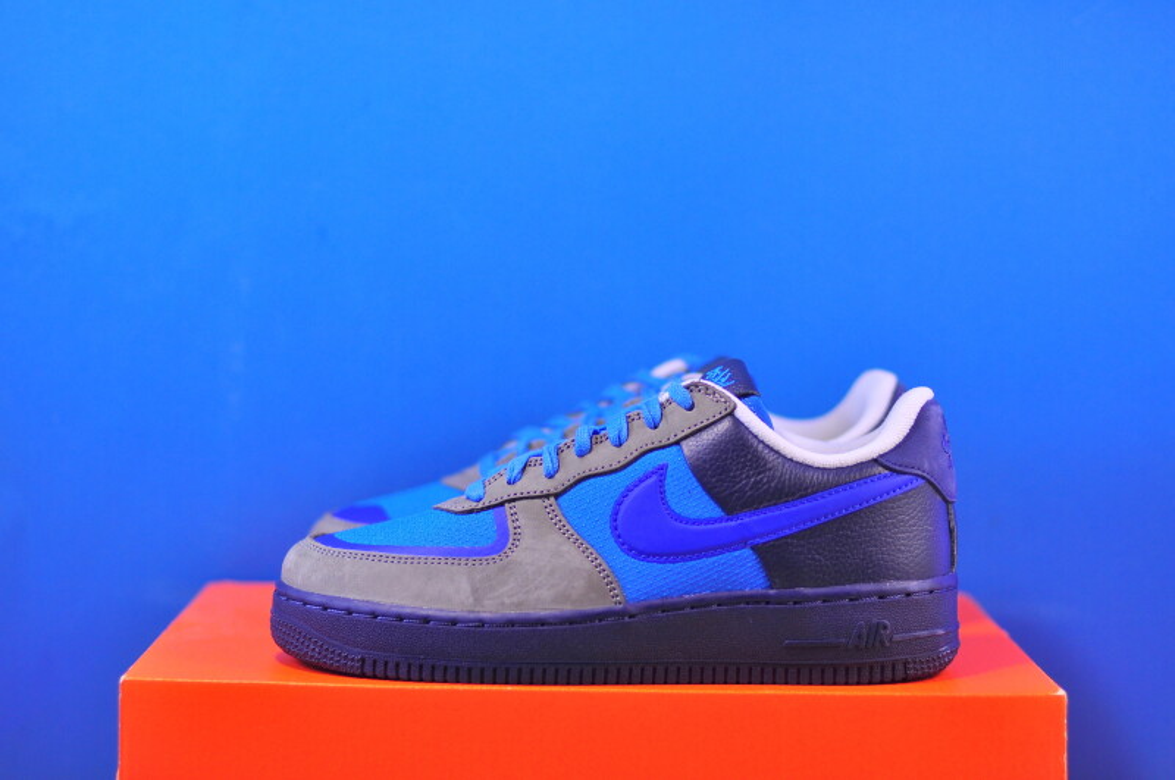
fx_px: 2444
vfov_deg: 18.1
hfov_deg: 27.0
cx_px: 588
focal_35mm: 75
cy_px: 390
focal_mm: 50
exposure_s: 1/320
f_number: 2
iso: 250
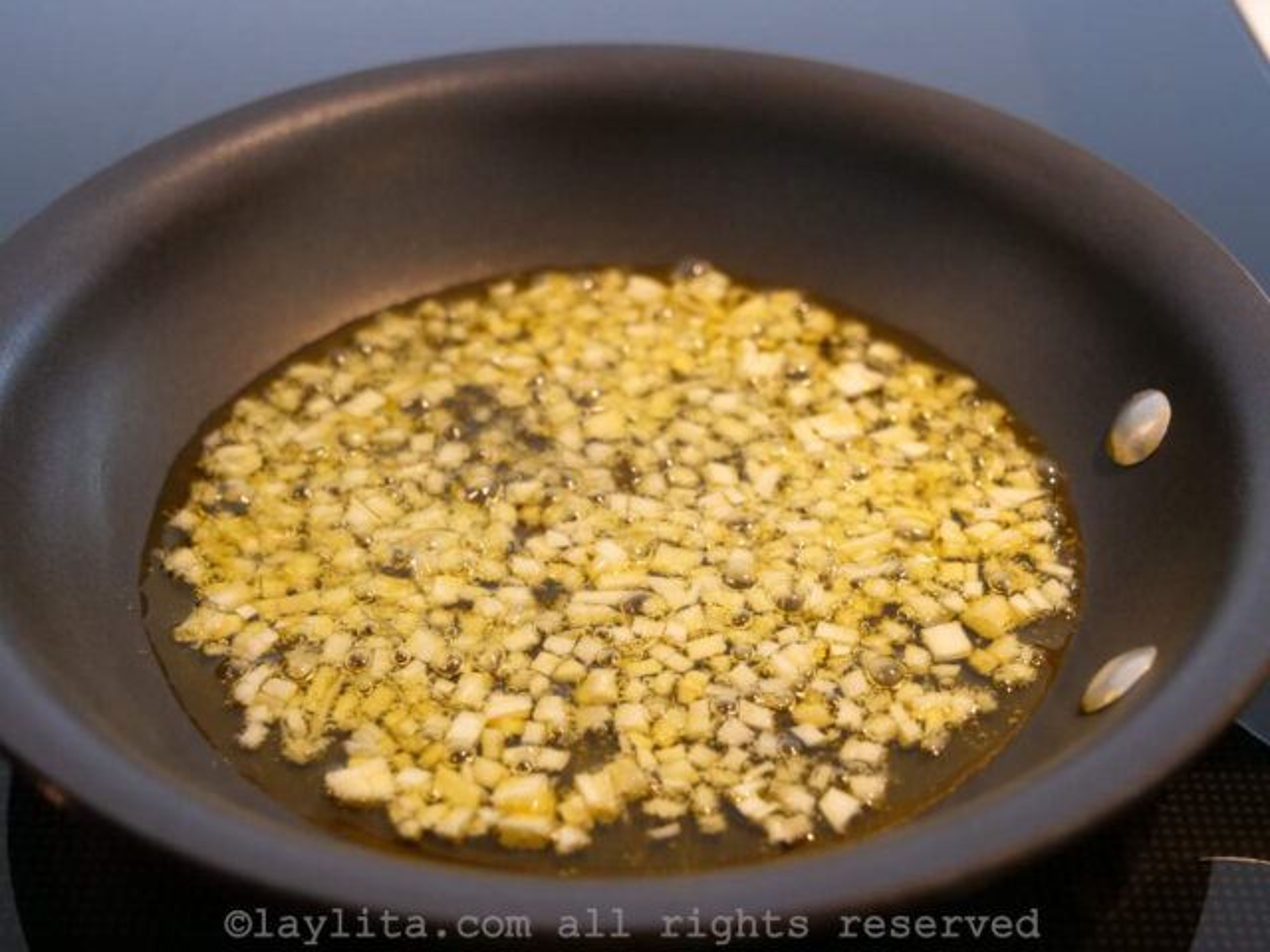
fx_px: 1688
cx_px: 635
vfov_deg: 31.5
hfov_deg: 41.2
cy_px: 476
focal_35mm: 46
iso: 1600
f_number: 3.4
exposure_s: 1/60
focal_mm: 23
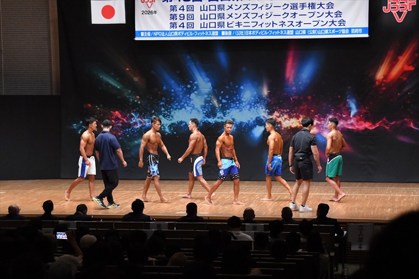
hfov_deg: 21.9
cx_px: 210
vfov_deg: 14.7
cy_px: 140
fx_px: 1082
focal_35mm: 93
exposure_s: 1/400
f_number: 5.6
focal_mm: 62
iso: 8000
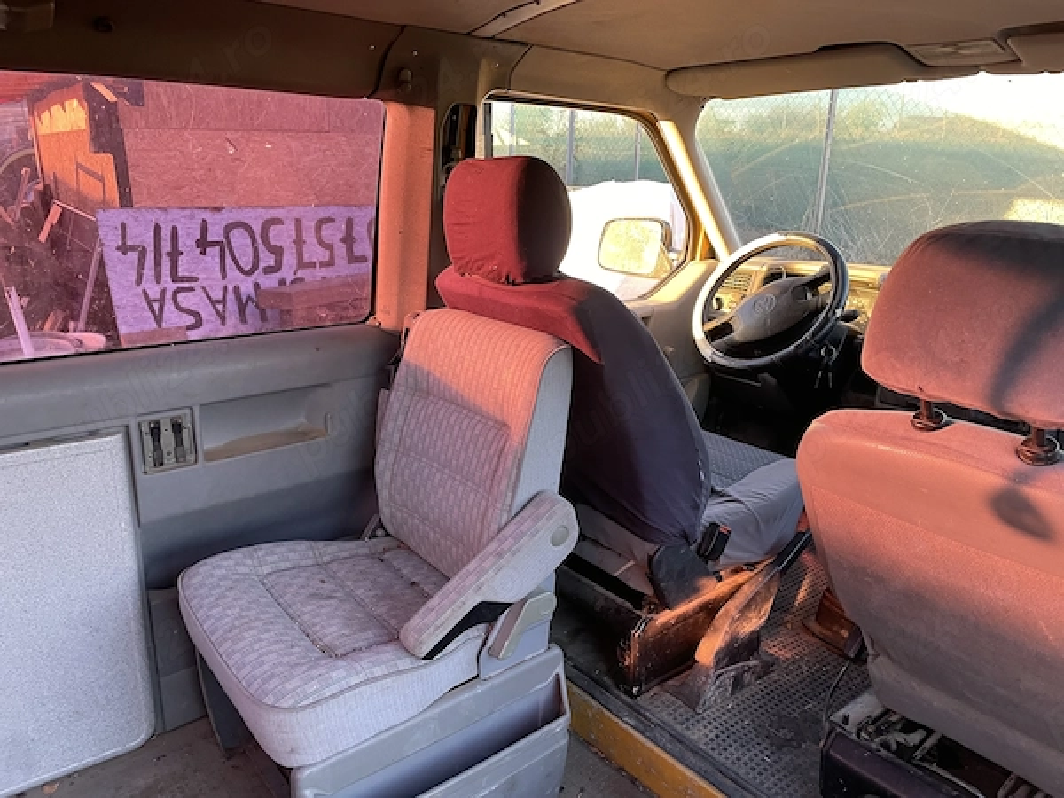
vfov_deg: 53.1
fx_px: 799
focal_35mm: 26
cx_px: 532
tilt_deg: -11.6
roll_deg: -2.6
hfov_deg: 67.3
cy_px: 399
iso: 125
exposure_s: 1/99
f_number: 1.6
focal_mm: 4.2
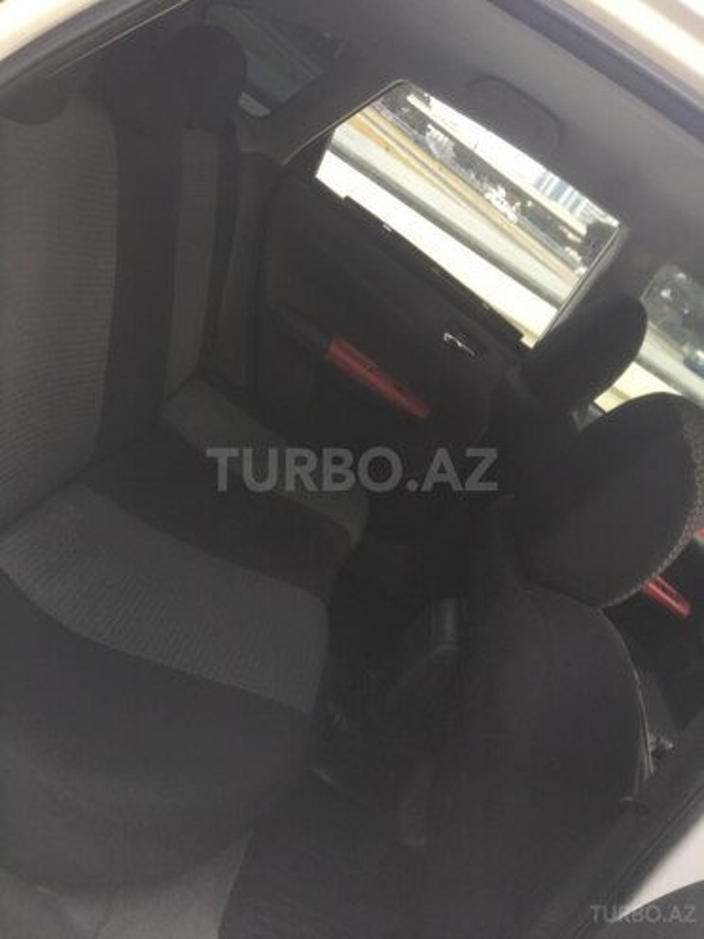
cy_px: 470
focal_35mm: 29
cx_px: 352
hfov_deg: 48.2
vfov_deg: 61.7
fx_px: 786
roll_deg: -36.8
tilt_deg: -21.9
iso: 25
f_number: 2.2
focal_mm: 4.15
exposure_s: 1/100
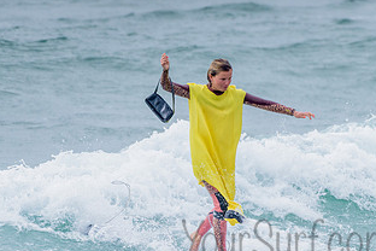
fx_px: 11906
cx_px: 227
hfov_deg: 1.8
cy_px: 187
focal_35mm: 1140
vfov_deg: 1.2
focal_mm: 500
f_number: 5.6
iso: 640
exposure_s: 1/2000
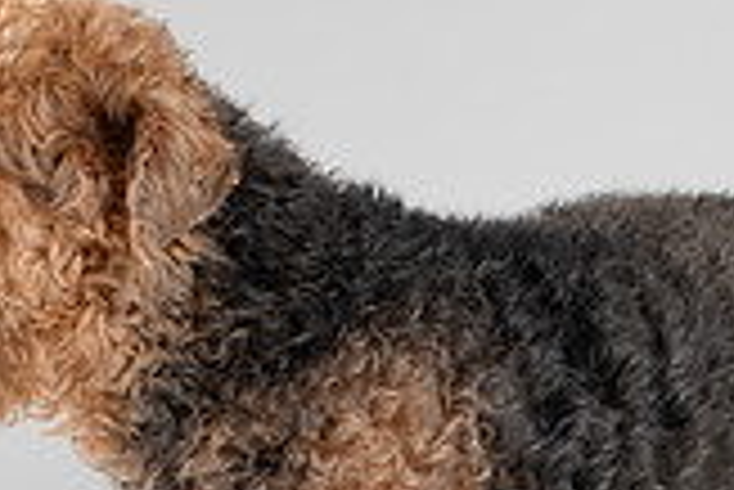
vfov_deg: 7.2
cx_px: 563
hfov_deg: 10.8
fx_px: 3857
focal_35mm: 189
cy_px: 651
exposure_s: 1/200
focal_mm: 50
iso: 250
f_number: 7.1
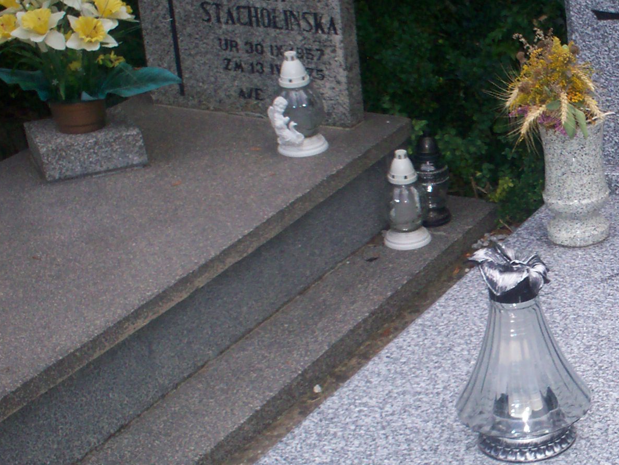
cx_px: 621
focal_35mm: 78
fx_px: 1395
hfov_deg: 23.9
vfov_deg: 18.9
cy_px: 278
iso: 100
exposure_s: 1/214
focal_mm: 6
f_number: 4.5
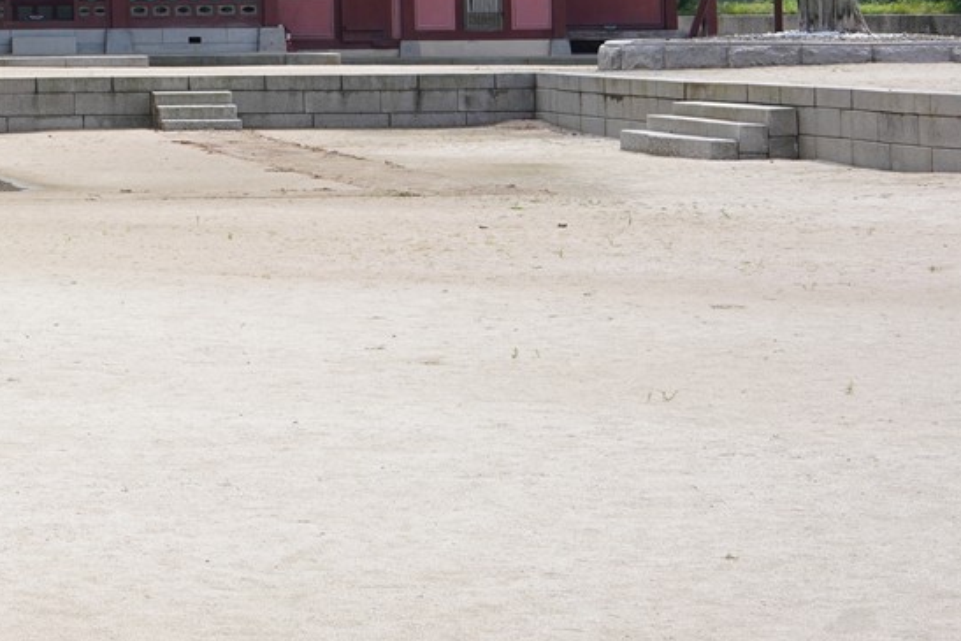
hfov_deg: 14.8
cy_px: -225
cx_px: -531
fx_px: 3418
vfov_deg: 10.5
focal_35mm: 128
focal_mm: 35
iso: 200
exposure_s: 1/125
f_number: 11
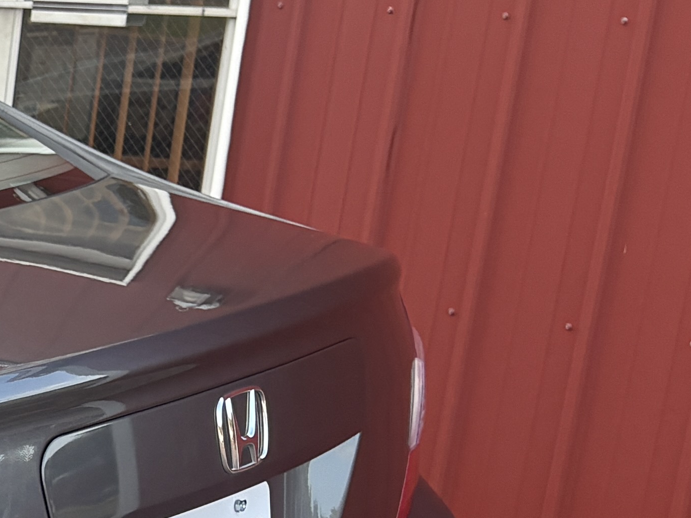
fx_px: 2156
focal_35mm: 108
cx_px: -730
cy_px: 577
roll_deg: -0.3
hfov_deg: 14.7
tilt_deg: -15.1
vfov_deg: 13.4
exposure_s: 1/507
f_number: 1.6
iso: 64
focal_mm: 5.96
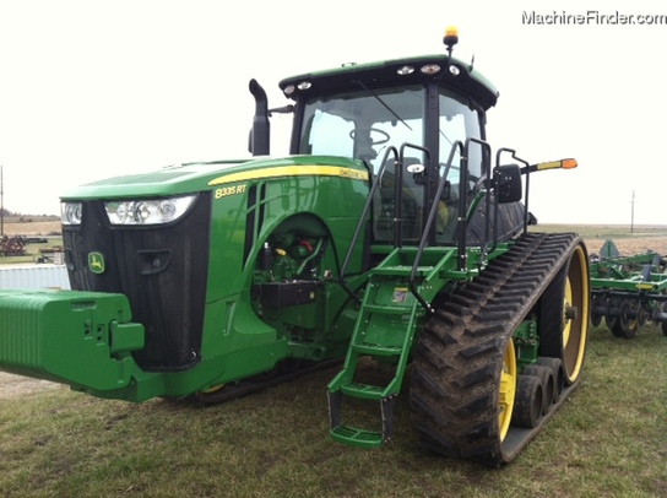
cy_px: 249
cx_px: 334
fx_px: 673
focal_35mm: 35
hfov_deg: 52.7
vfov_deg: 40.6
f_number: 2.8
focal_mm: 3.85
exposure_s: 1/275
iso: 80
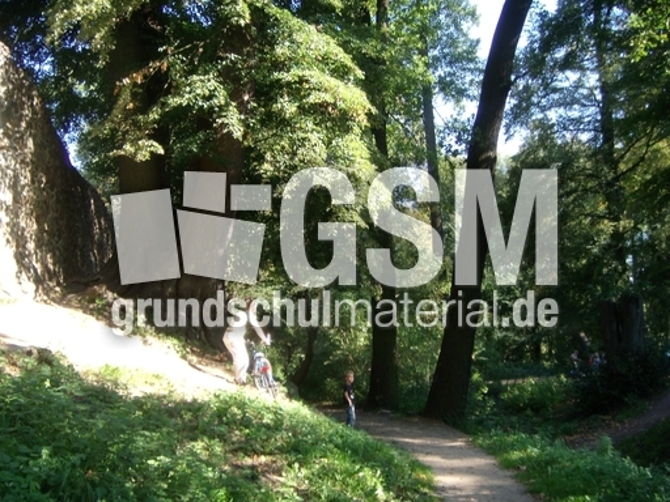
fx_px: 735
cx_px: 335
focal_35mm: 38
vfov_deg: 37.7
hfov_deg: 49.0
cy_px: 251
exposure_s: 1/96.2
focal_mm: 6.4
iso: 64
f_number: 3.5
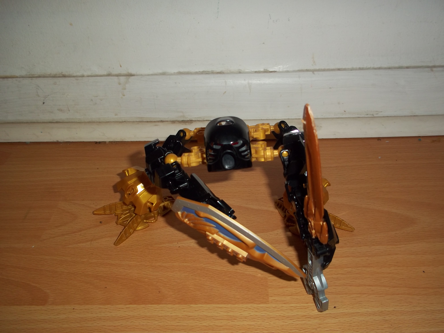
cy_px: 166
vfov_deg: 39.7
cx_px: 222
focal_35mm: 36
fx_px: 462
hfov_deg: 51.4
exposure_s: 1/30
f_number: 3.1
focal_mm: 6.5
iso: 80
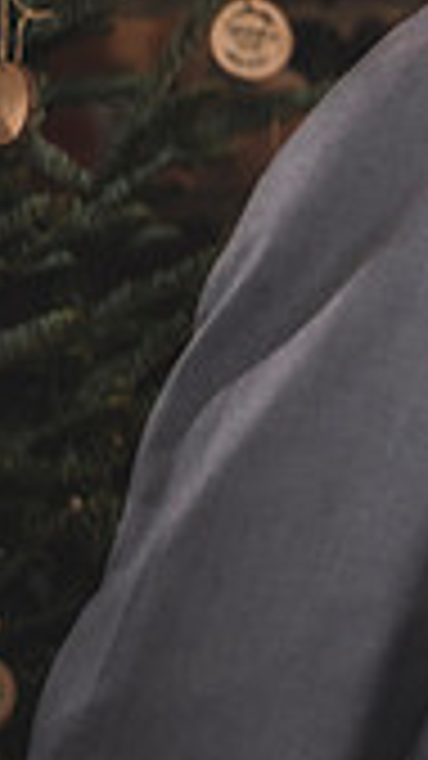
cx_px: 1270
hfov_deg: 4.5
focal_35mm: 261
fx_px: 5268
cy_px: -29
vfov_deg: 8.2
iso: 200
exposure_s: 1/160
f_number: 2.8
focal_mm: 70
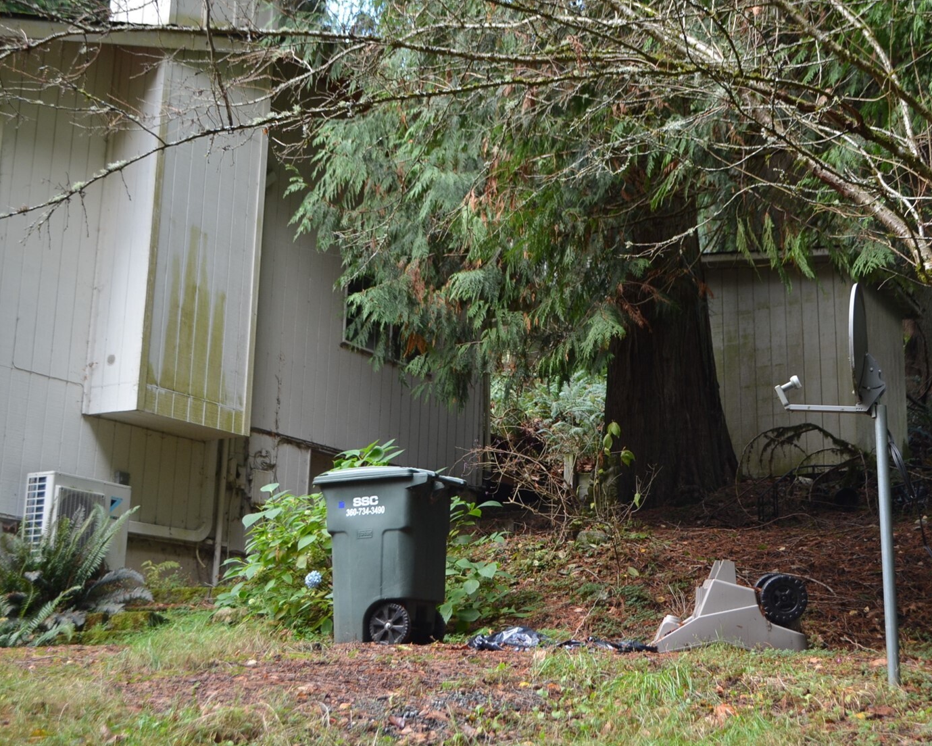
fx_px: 1435
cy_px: 367
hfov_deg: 35.8
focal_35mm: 52
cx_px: 564
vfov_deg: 29.2
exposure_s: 1/60
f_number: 4.5
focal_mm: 30
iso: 560
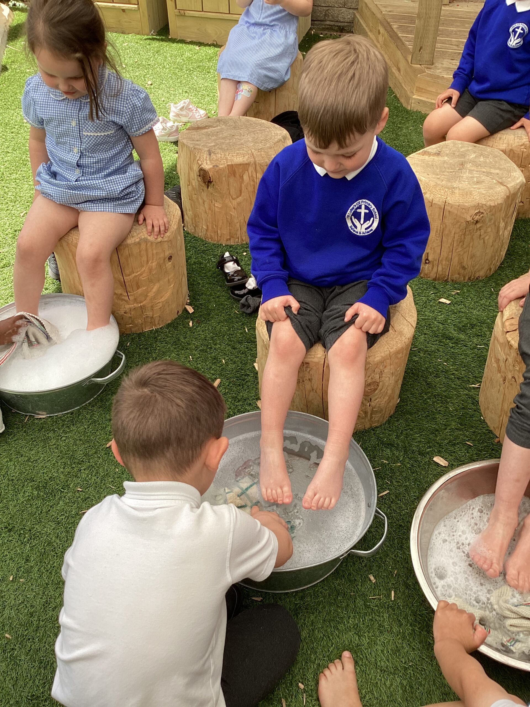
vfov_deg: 58.4
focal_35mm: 31
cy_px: 354
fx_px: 633
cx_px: 265
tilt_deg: -45.1
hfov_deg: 45.4
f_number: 2.4
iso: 25
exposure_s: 1/198
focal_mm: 3.3
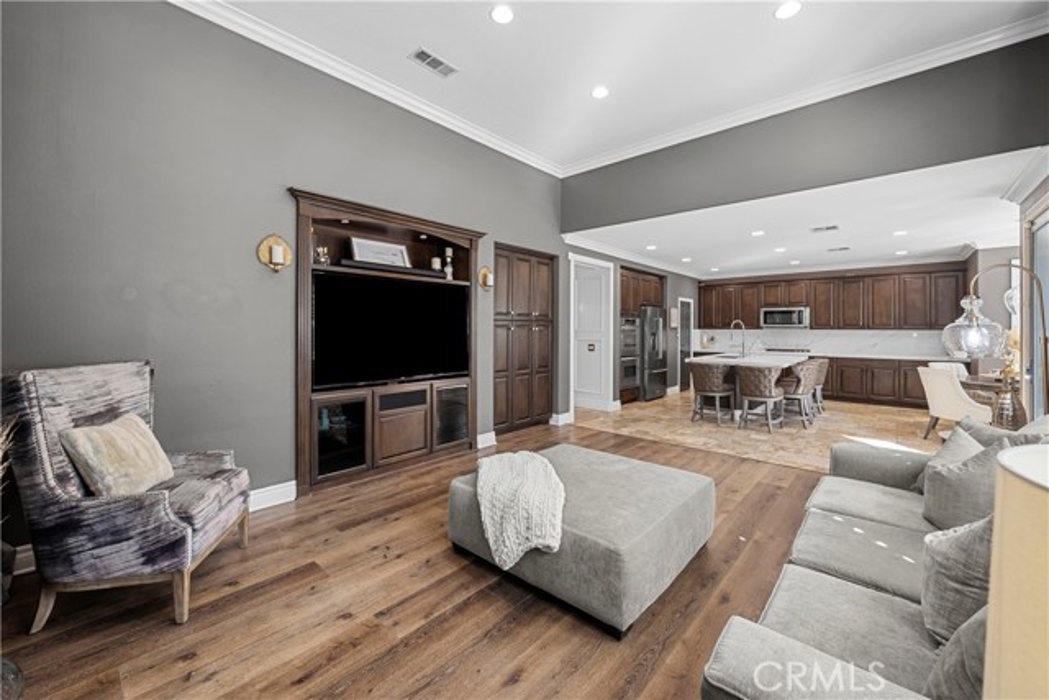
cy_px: 350
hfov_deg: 108.3
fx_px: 379
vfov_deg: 85.5
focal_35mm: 13
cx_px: 524
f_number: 11
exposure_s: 1/2.5
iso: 100
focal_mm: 13
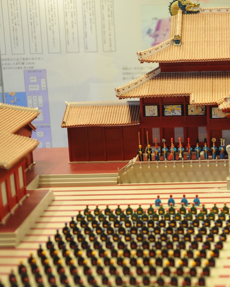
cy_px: 168
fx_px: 774
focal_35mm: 91
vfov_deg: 21.0
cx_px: 261
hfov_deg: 16.3
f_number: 1.8
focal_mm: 50
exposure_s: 1/30
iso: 200
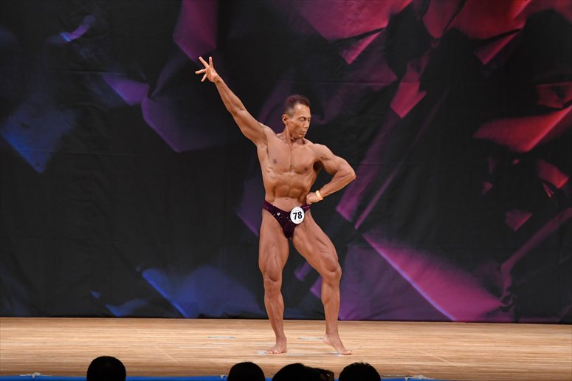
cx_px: 286
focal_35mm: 225
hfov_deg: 9.2
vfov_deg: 6.1
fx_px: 3573
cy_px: 190
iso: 3200
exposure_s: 1/400
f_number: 5.6
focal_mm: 150
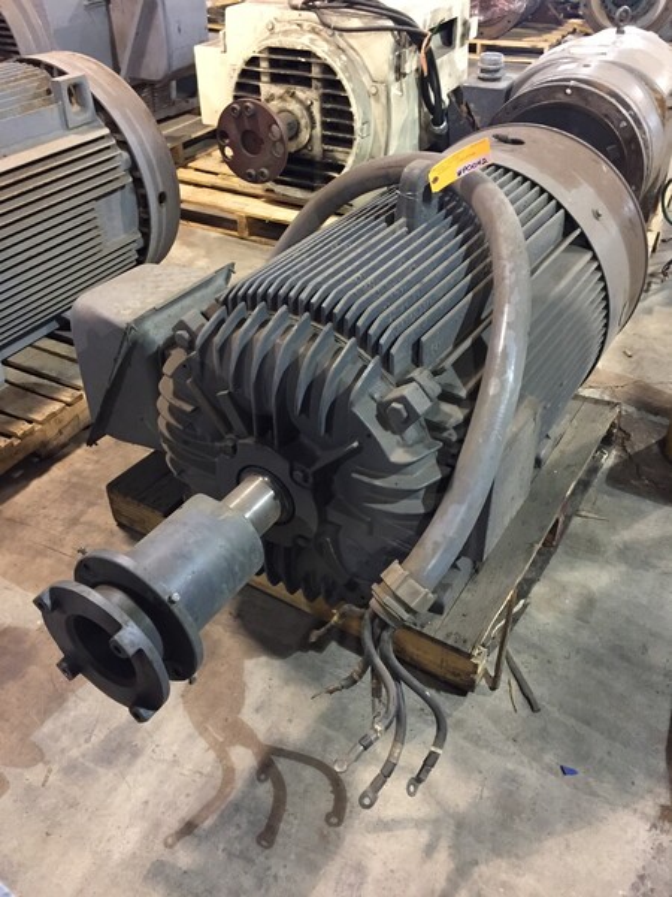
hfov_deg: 48.2
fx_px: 751
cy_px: 448
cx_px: 336
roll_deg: +0.3
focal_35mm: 29
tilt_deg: -37.5
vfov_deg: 61.7
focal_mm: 4.15
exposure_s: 1/15
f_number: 2.2
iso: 250
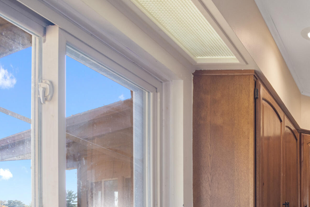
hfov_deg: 24.2
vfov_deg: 17.3
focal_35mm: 76
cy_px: 229
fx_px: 654
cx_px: 372
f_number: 9
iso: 320
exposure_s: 1/15
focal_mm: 30
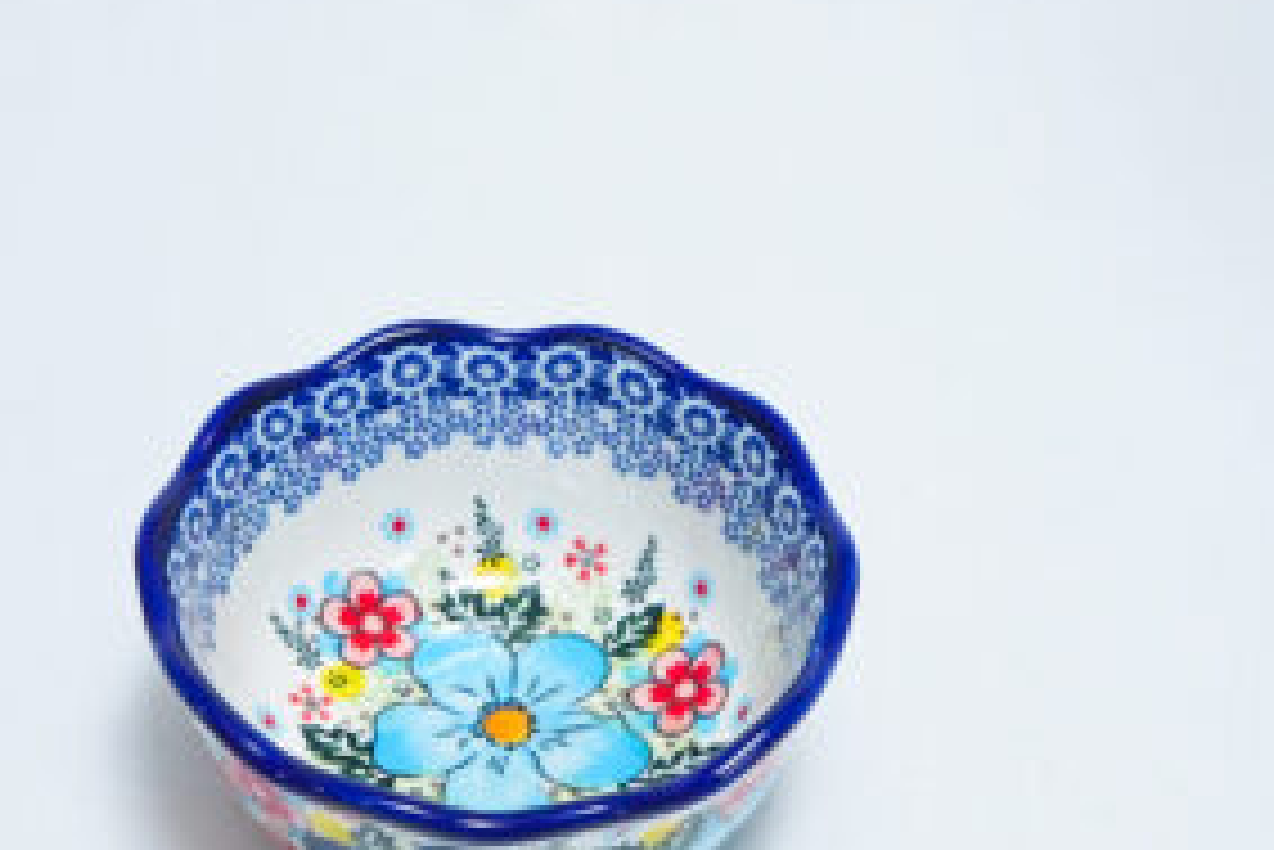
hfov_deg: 25.6
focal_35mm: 79
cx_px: 500
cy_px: 578
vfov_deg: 17.2
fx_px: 2797
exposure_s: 1/160
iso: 2500
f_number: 9
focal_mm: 35
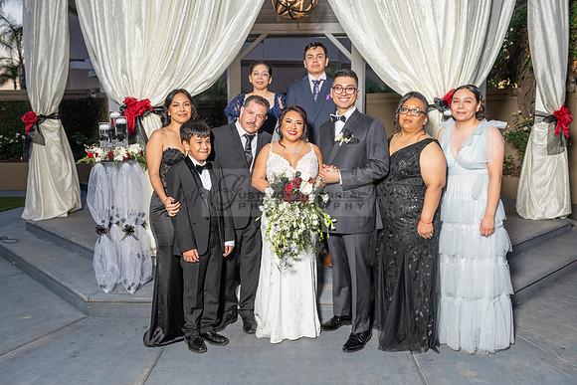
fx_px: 539
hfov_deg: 56.3
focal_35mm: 34
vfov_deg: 39.3
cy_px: 184
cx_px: 276
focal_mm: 32
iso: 640
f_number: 4.5
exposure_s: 1/200
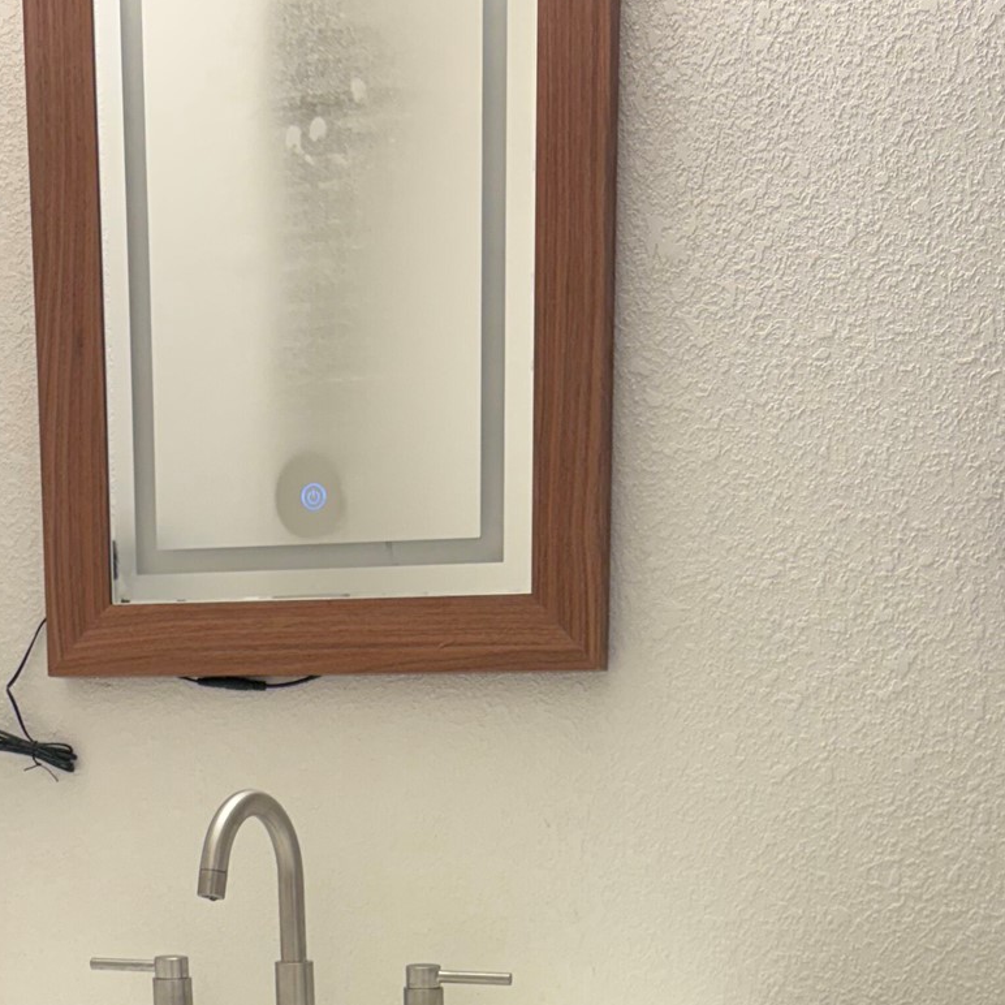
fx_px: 2004
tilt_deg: -9.8
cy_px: 1191
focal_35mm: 61
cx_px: 506
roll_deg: -0.7
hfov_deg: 28.2
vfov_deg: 25.4
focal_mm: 5.96
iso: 80
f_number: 1.6
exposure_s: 1/120
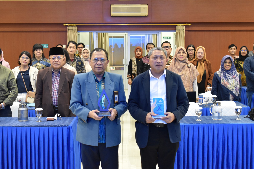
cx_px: 127
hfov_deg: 29.8
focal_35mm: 68
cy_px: 84
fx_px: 477
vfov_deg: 20.2
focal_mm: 45
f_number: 5.6
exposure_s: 1/10
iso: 2500
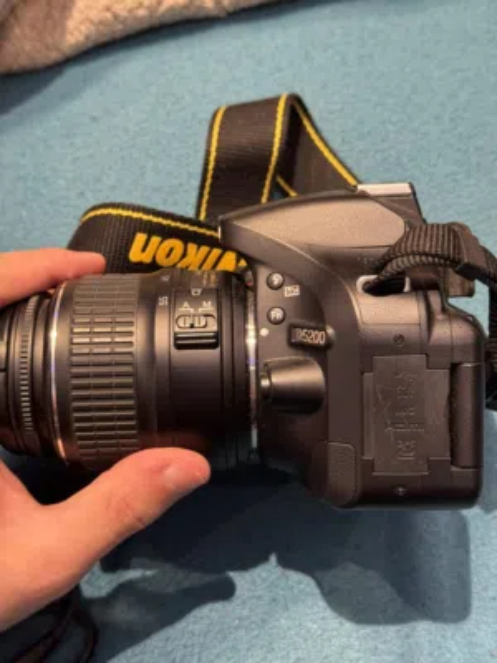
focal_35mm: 48
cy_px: 332
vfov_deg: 39.7
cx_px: 248
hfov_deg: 30.3
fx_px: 919
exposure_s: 1/33
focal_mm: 6.76
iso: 250
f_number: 1.78
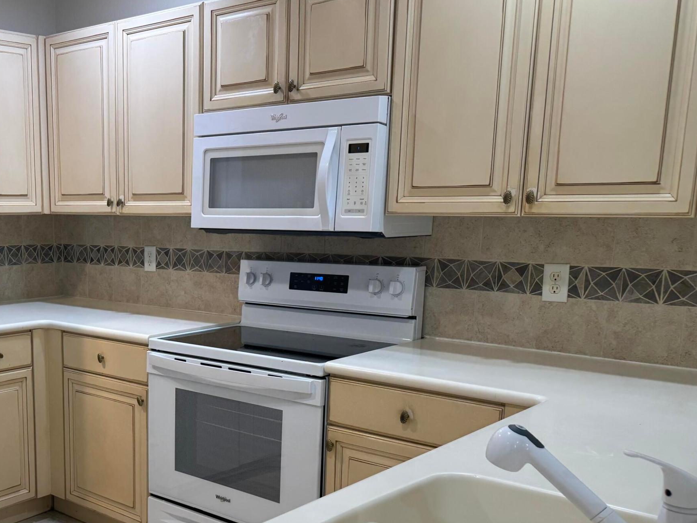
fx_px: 805
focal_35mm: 40
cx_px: 118
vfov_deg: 35.4
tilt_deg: -11.8
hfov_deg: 44.1
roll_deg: +0.2
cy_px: 372
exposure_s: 1/120
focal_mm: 6.76
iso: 100
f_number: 1.78
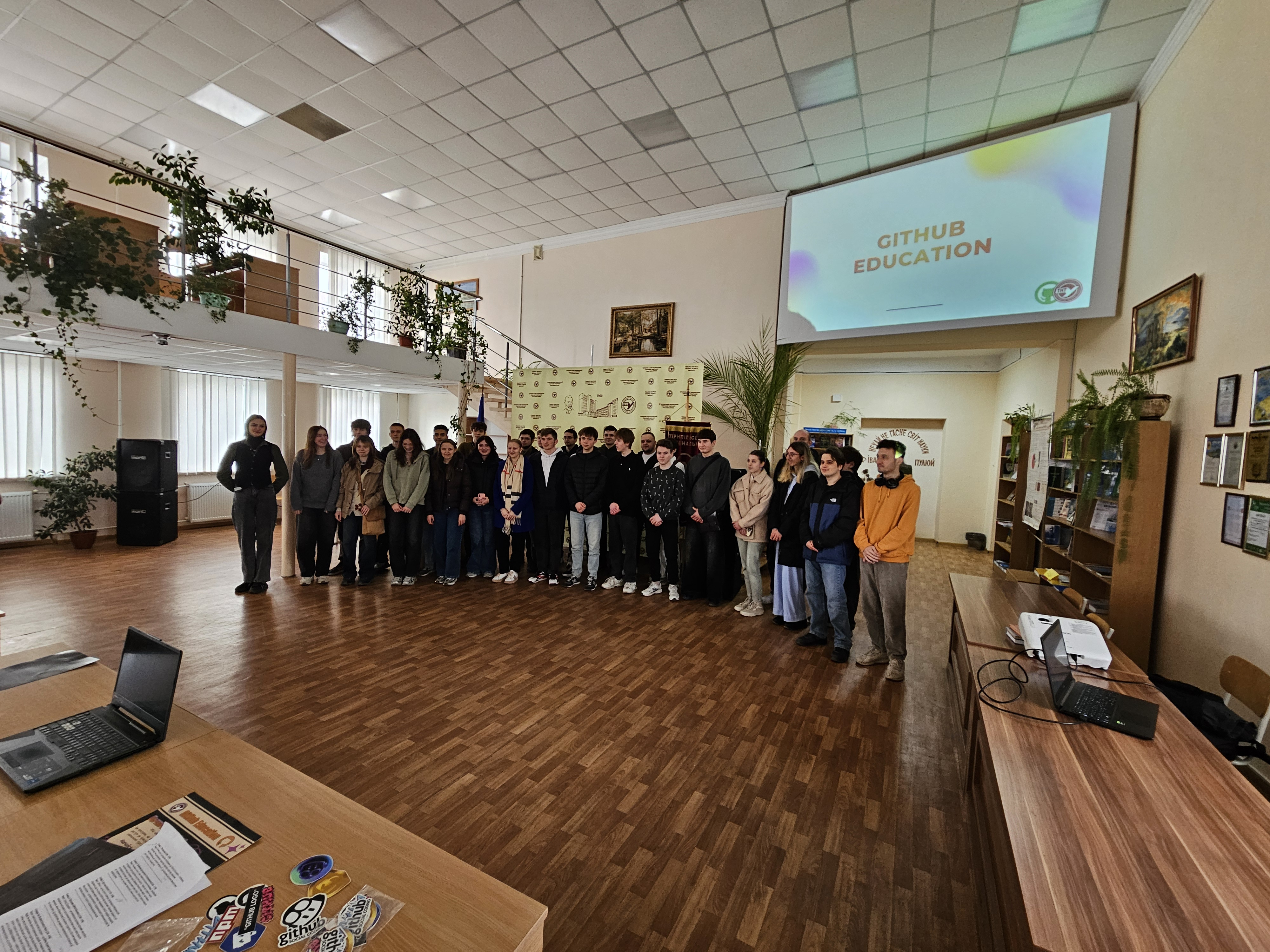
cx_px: 635
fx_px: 477
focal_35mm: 13
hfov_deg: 106.2
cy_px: 476
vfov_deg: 89.9
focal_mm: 2.2
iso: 200
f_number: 2.2
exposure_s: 1/50
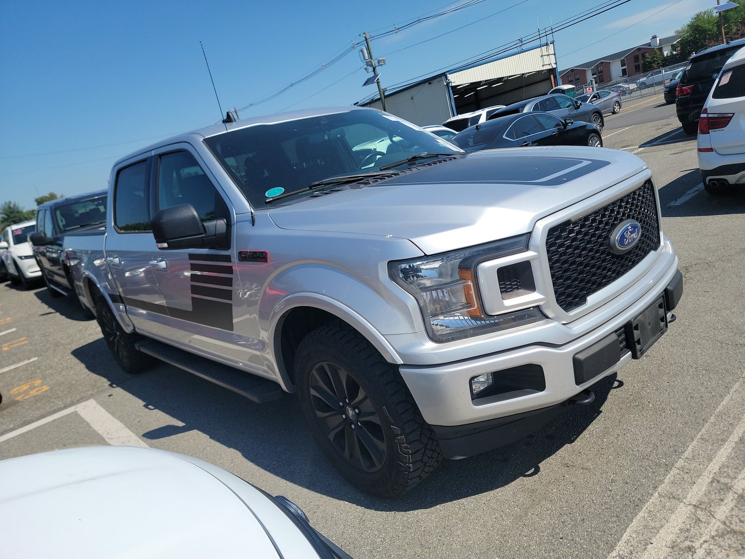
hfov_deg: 71.6
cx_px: 372
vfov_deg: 56.8
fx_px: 517
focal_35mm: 24
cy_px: 280
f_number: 1.8
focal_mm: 6.7
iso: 50
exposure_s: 1/1182
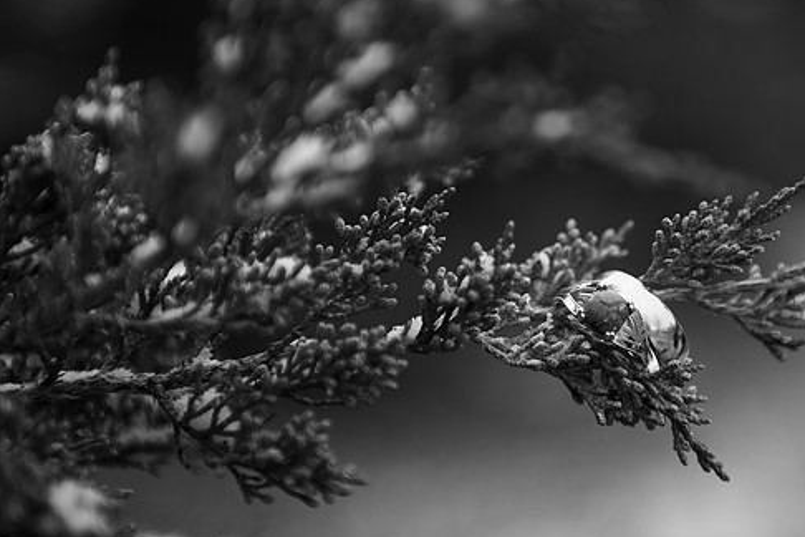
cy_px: 213
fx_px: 1945
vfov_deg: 15.7
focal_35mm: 87
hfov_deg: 23.3
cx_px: 550
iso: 250
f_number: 2.8
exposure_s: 1/500
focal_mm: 62
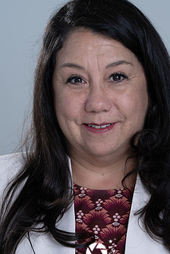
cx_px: 98
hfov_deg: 6.3
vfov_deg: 9.4
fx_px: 1557
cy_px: 120
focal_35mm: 220
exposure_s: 1/200
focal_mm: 156
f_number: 5.6
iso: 160
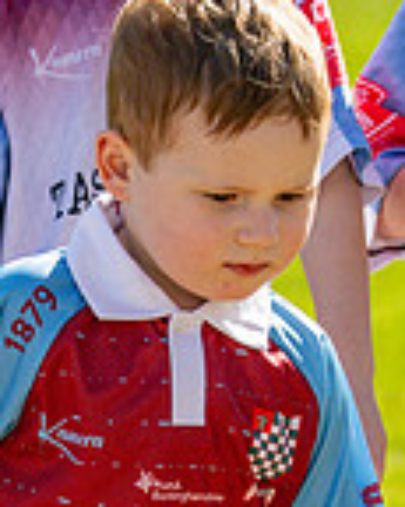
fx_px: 10139
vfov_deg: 2.9
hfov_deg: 2.3
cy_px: 507
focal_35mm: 676
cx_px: -5
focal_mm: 135
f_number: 4
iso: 400
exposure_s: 1/5000
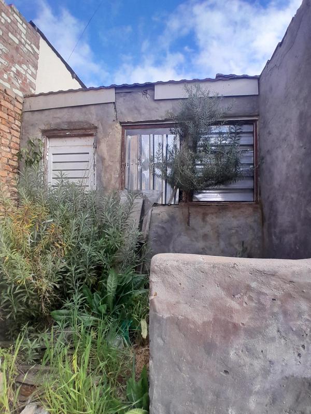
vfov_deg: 91.0
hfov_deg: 74.7
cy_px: 207
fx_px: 204
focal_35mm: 17
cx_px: 156
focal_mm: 1.46
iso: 40
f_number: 2.2
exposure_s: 1/380
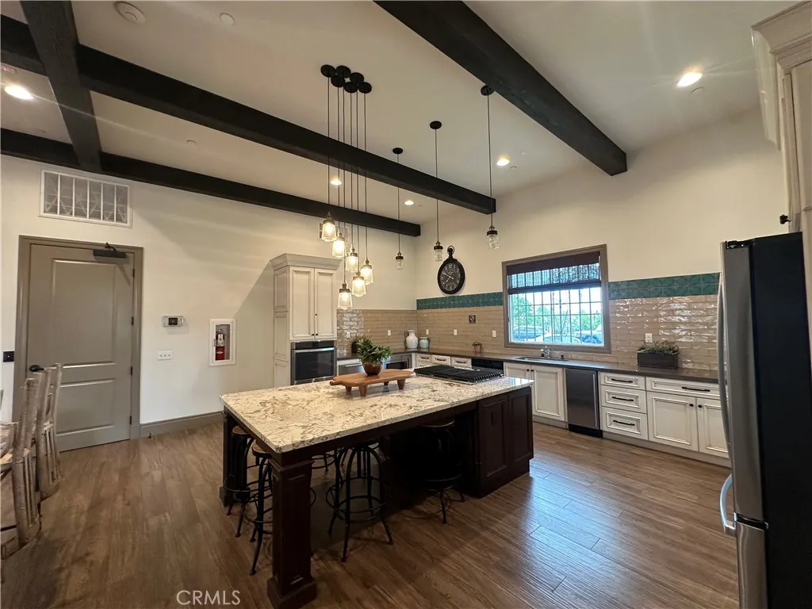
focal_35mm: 14
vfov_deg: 85.7
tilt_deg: +3.1
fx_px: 328
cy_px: 304
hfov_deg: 102.1
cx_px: 406
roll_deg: +0.5
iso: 160
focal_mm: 2.22
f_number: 2.2
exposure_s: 1/60
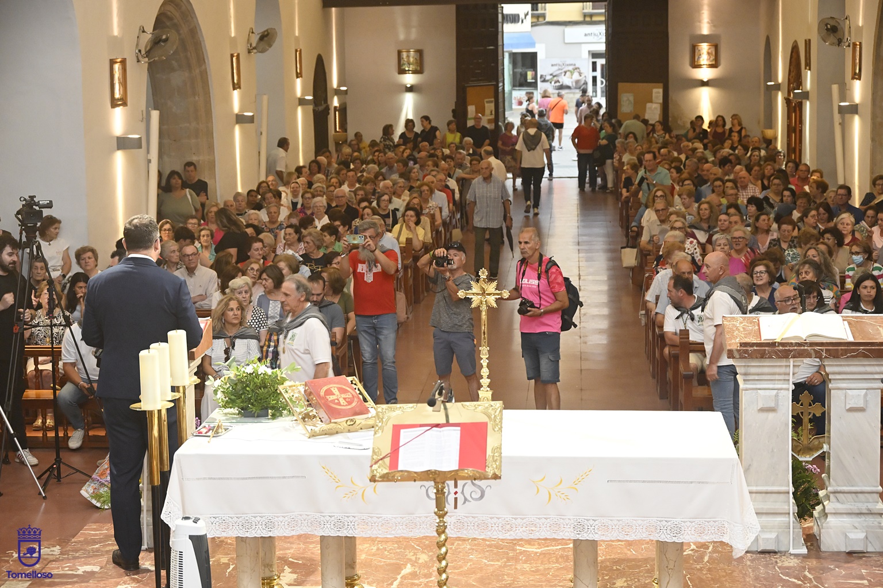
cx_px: 442
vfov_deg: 20.6
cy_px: 294
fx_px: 1619
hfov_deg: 30.5
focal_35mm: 66
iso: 6400
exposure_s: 1/60
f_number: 6
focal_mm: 66
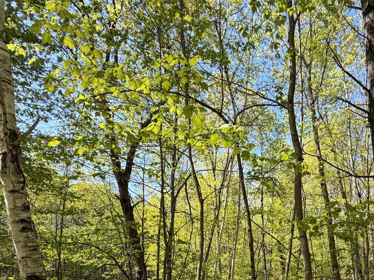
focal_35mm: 25
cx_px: 257
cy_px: 250
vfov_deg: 49.2
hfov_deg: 67.0
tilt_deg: +5.5
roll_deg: -0.8
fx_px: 270
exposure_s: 1/502
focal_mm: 2.22
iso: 50
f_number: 2.2
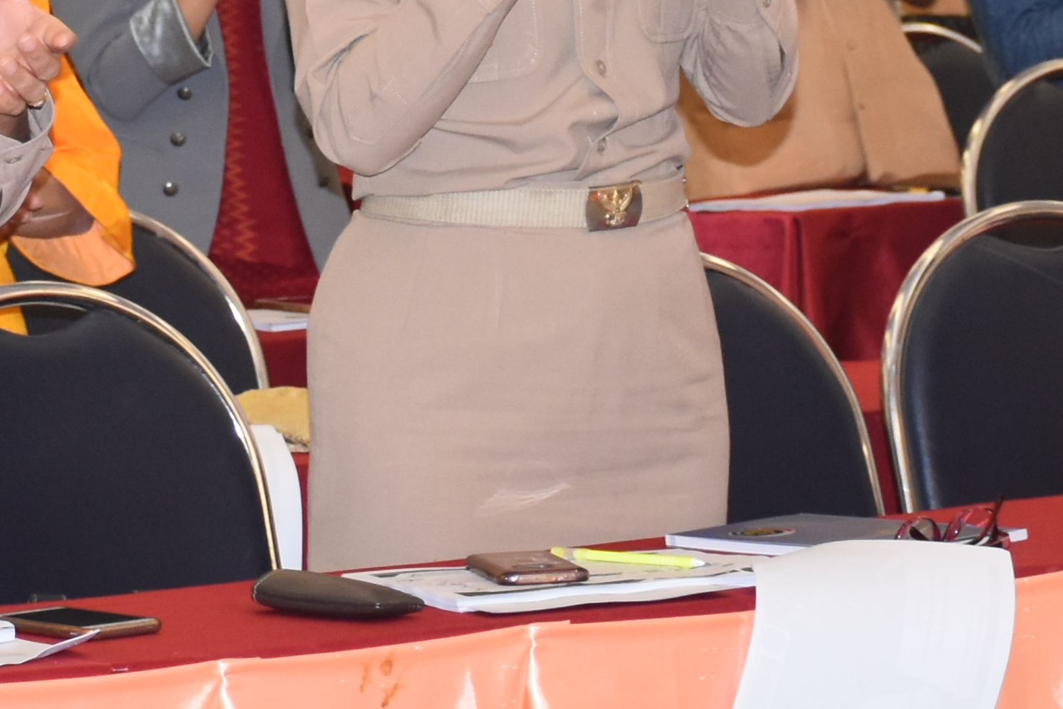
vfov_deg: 5.9
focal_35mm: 230
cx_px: 248
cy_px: -136
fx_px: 6790
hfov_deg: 8.9
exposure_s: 1/80
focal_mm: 40
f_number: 4.5
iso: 800
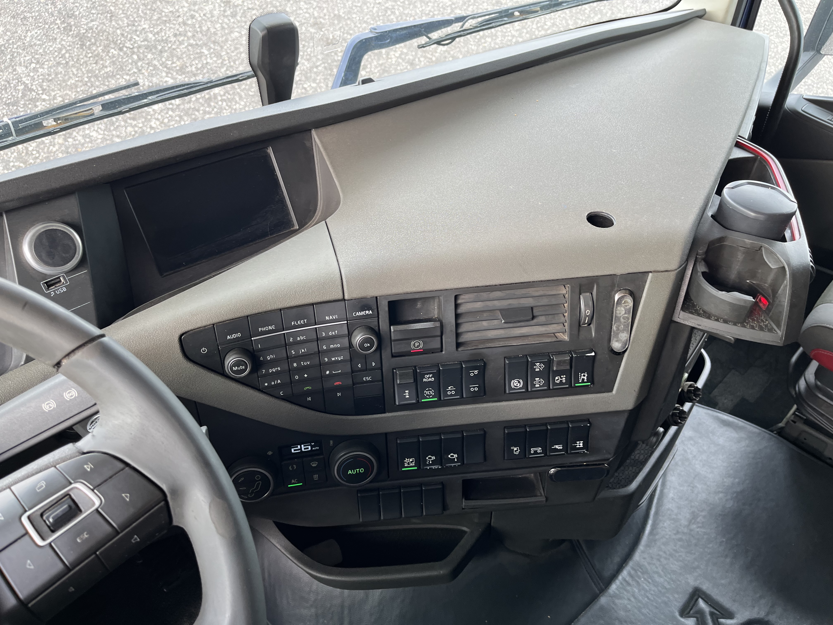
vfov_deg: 53.1
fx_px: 626
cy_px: 312
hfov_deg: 67.3
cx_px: 416
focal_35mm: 26
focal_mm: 5.1
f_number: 1.6
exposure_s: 1/122
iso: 64
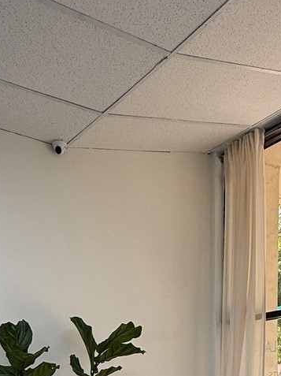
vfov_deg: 32.8
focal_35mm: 47
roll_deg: +1.0
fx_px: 509
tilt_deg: -5.7
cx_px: 139
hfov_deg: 30.8
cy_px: 457
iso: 64
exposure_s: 1/130
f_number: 2.2
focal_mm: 2.22
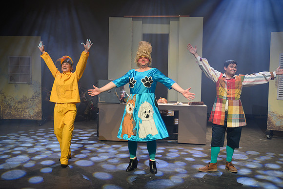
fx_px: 315
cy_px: 94
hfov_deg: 48.4
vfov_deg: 33.4
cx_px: 142
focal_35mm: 40
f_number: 4.5
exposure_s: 1/60
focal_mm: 40
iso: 800
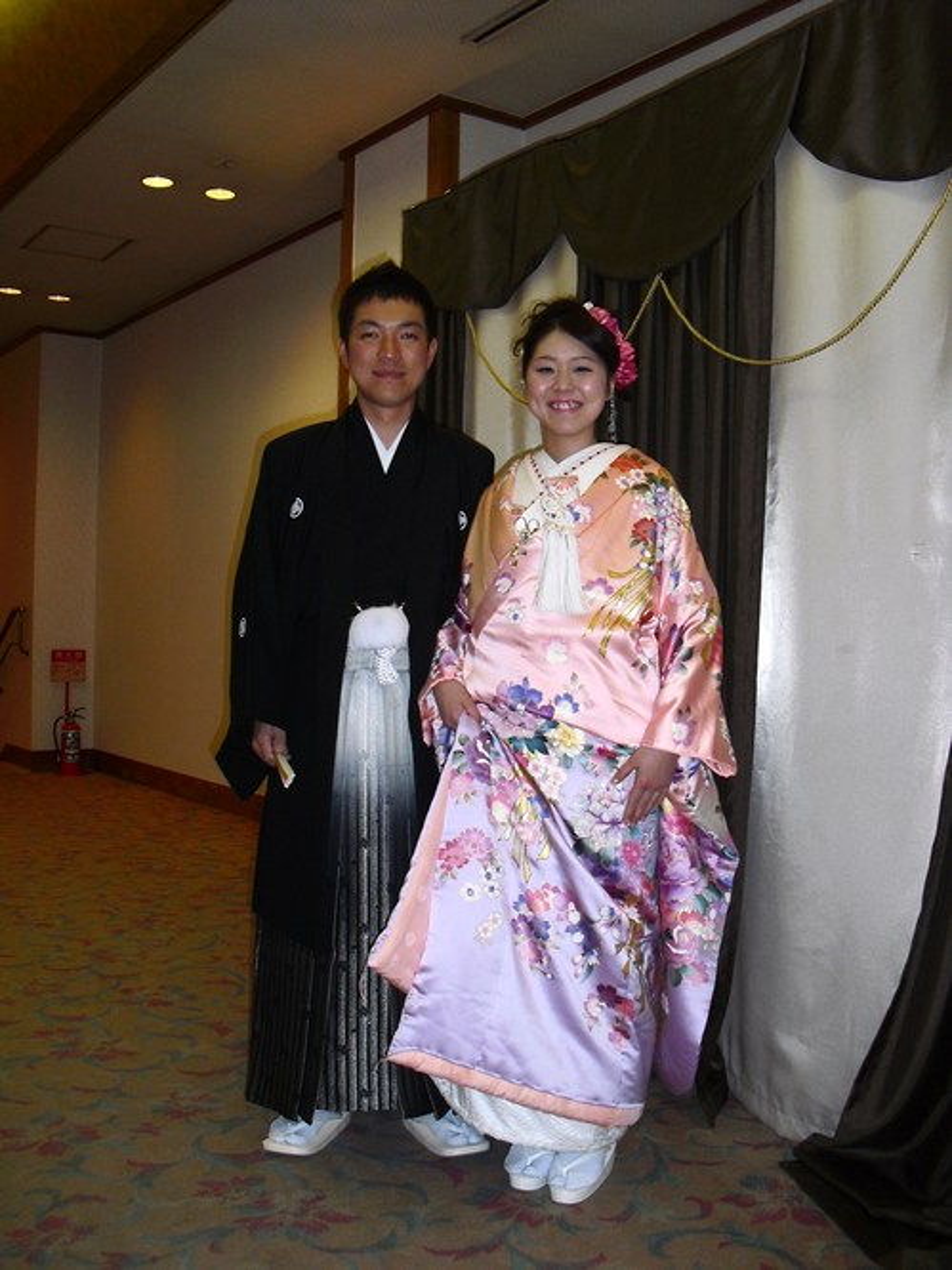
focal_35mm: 36
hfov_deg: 39.6
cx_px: 476
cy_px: 635
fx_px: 1321
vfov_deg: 51.4
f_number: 3.1
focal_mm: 6.3
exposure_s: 1/60
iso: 200
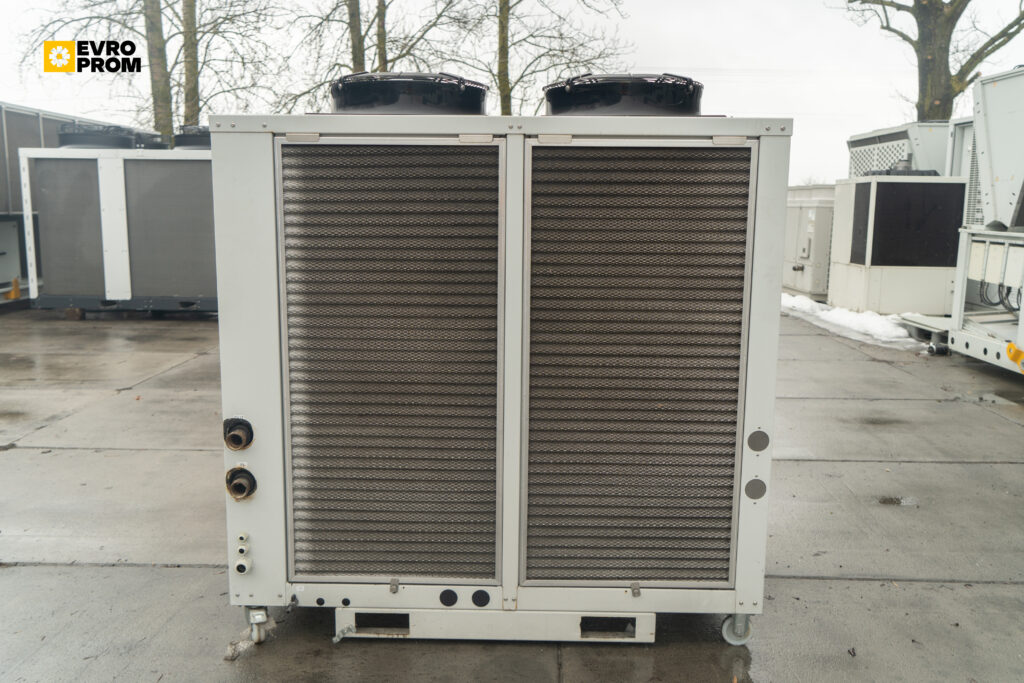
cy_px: 342
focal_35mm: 30
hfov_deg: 61.9
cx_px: 512
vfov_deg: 43.6
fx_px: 853
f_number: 4
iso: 100
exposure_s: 1/160
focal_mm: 30
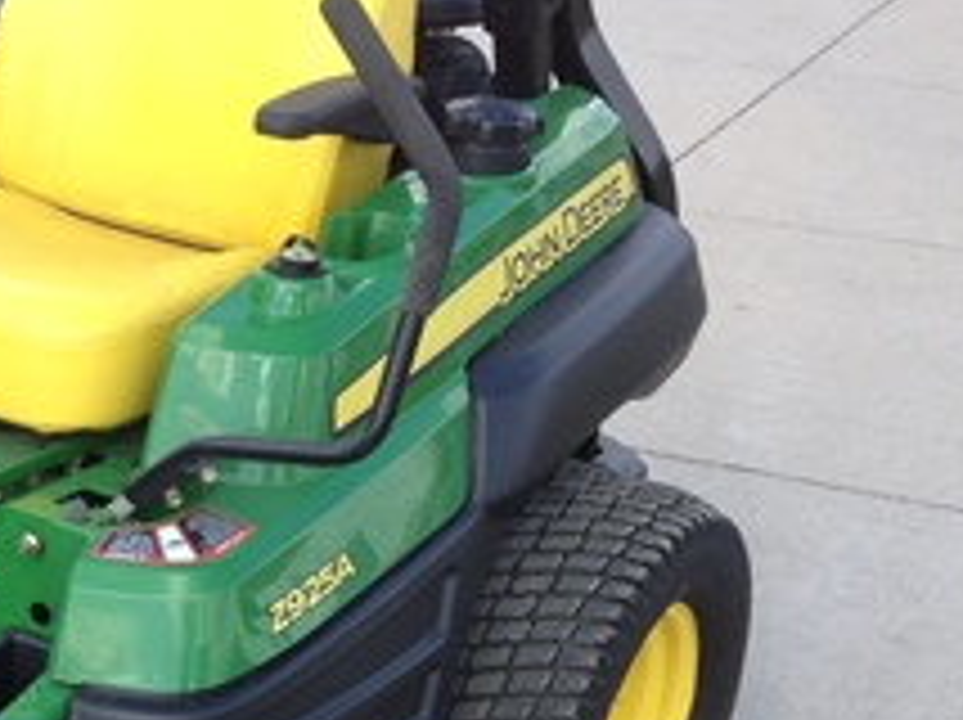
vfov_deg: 16.3
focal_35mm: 89
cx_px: -135
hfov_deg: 20.8
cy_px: 657
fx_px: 2473
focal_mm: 4.28
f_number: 2.4
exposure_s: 1/445
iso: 50
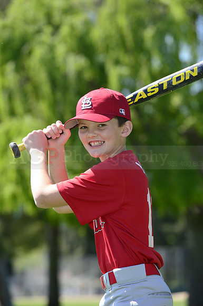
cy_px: 153
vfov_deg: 11.8
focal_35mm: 175
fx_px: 1485
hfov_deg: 7.8
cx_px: 102
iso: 200
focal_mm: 175
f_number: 5.6
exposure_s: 1/400
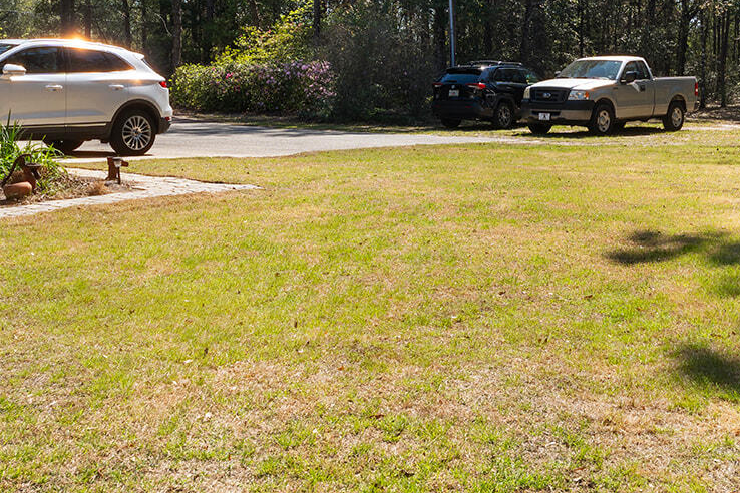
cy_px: 131
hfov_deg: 37.2
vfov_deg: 25.7
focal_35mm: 52
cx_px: 562
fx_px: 1069
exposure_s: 1/320
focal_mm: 24
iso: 160
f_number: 6.3
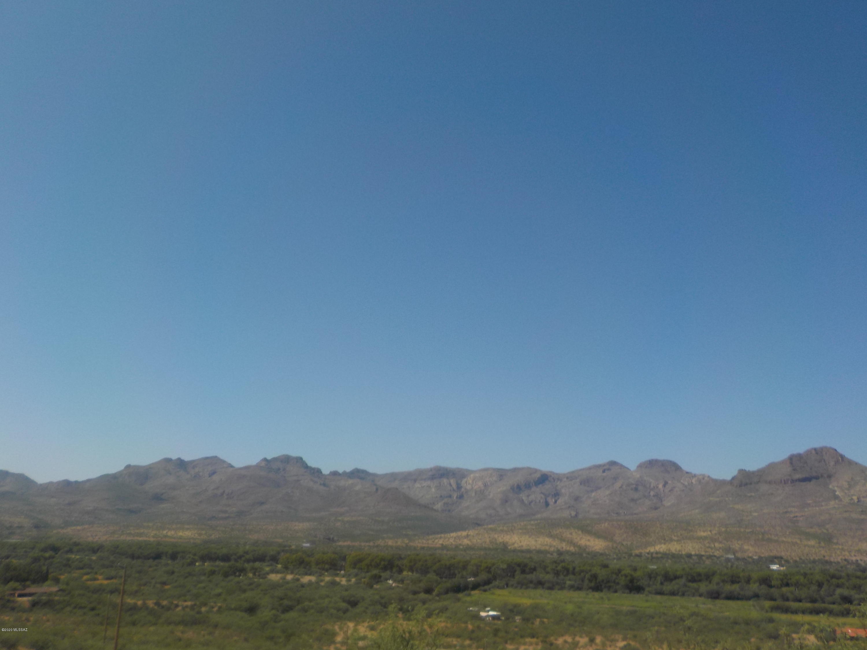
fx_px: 751
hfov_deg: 60.0
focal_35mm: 30
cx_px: 434
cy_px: 325
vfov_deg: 46.8
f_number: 3.3
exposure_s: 1/1250
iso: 125
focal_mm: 4.1
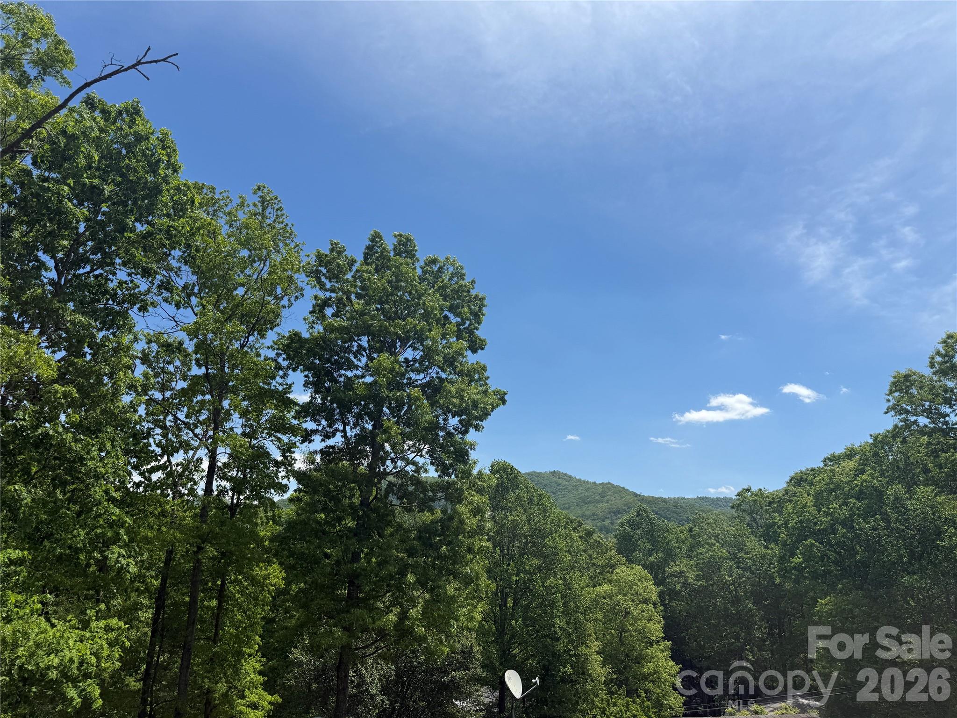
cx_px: 478
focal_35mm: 24
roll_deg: -0.1
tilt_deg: +17.2
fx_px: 664
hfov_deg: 71.6
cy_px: 359
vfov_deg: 56.8
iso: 80
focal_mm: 6.76
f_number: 1.78
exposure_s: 1/5714
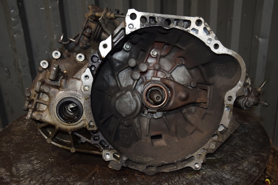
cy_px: 92
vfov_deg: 34.2
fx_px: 301
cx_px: 139
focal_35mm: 39
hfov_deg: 49.6
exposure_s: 1/60
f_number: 5
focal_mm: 26
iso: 800
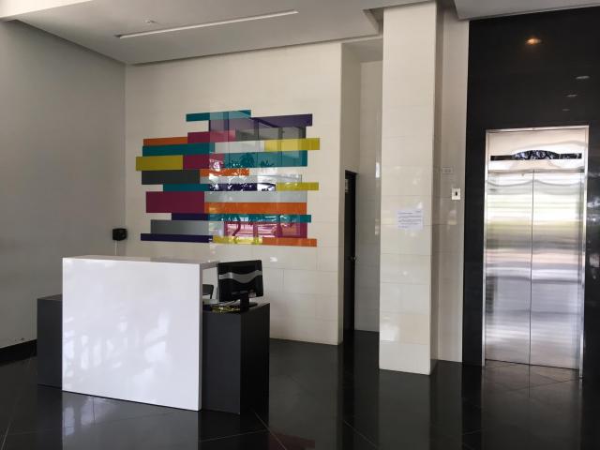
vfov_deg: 48.2
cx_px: 300
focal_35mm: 29
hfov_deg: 61.7
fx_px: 503
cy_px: 225
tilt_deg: -2.3
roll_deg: +0.2
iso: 25
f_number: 2.2
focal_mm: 4.15
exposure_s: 1/40
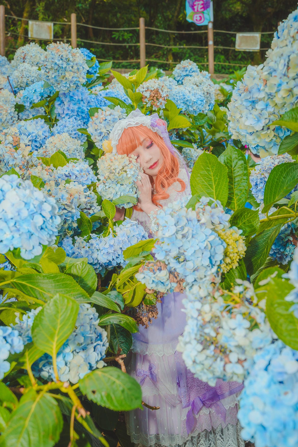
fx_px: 459
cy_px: 218
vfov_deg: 51.9
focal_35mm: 37
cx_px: 153
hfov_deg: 36.0
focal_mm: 36
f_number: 5.6
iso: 250
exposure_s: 1/200
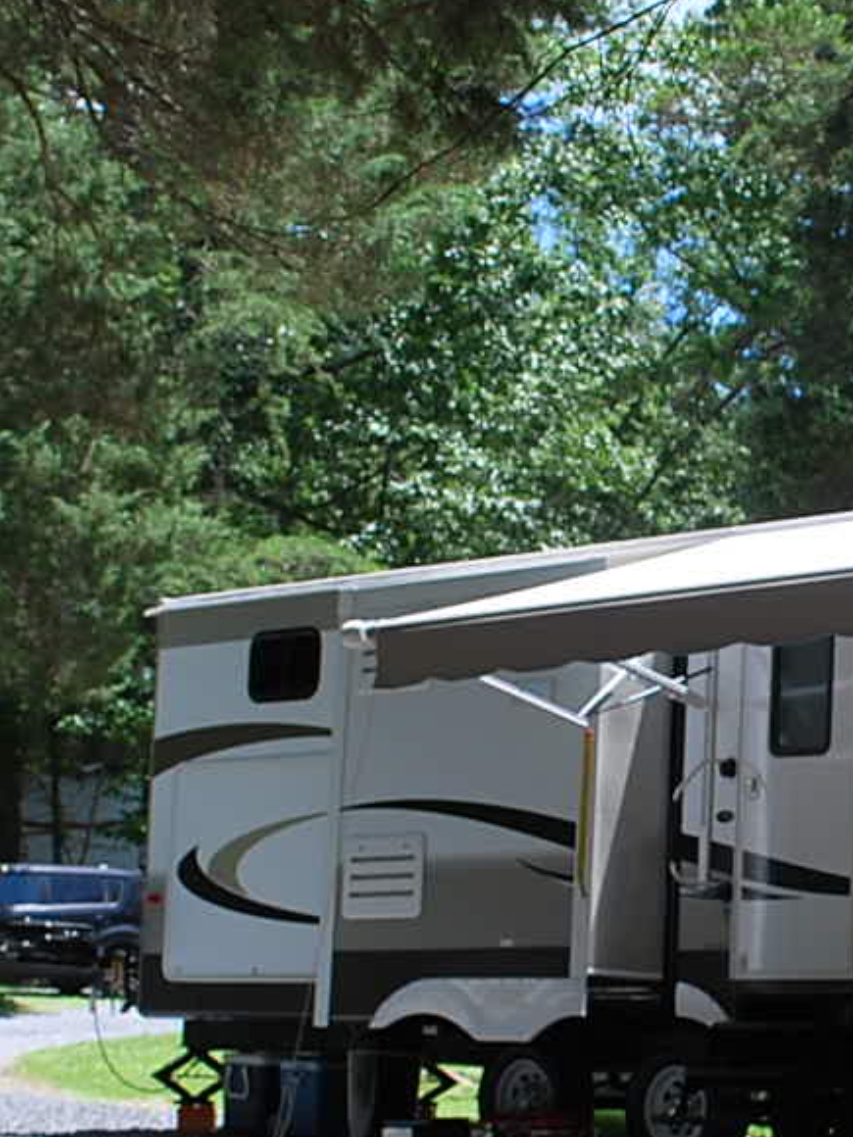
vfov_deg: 18.5
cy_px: 743
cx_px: 798
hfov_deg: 13.8
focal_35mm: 106
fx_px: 3483
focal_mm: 22
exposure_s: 1/160
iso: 100
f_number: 6.3
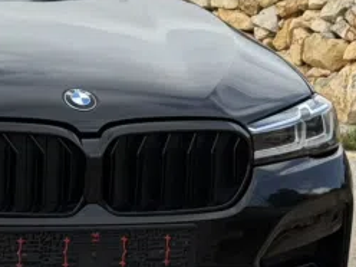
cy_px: -7
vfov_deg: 11.8
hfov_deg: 15.6
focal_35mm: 124
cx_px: 16
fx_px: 1275
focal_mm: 6.76
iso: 64
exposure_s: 1/3096
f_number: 1.78
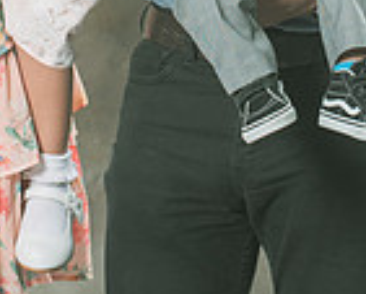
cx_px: 231
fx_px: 5810
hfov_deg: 3.6
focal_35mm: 536
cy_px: -199
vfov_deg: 2.9
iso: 200
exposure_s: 1/125
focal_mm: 116
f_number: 5.6
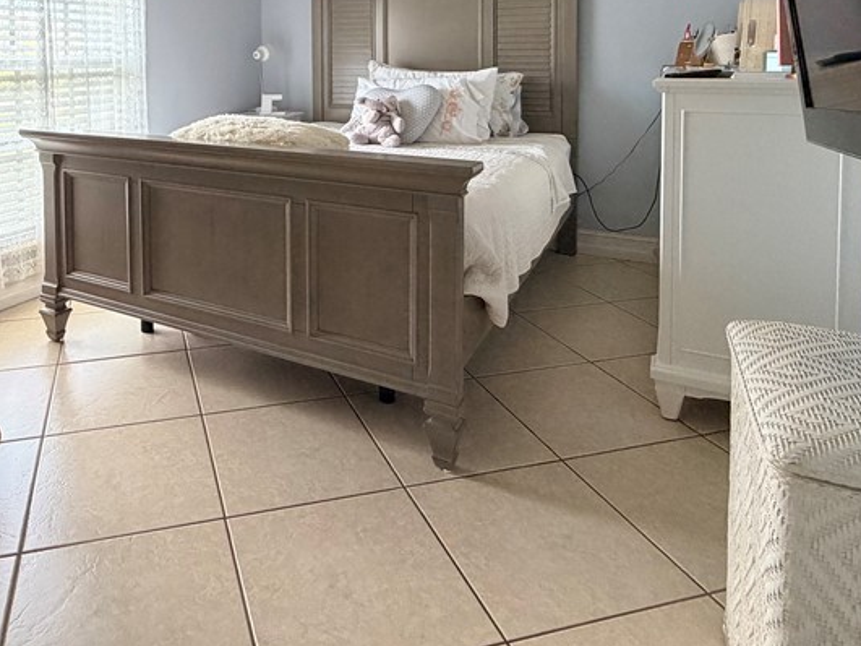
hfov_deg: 63.6
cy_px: 81
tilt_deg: -2.8
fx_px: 671
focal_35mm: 27
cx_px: 282
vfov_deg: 46.9
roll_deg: +1.0
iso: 320
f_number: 2.2
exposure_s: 1/80
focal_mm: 2.22
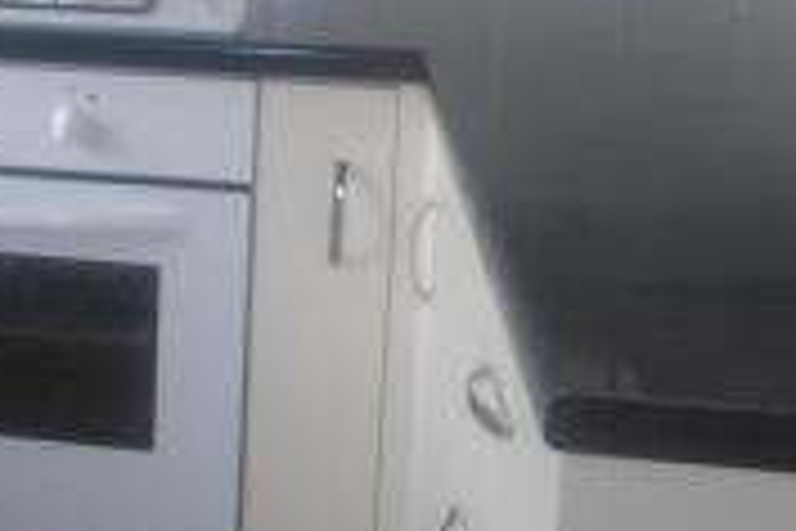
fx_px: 1813
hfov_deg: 22.0
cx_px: -268
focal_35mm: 82
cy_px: -74
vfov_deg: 16.1
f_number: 3.3
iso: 100
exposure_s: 1/30
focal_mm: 4.3
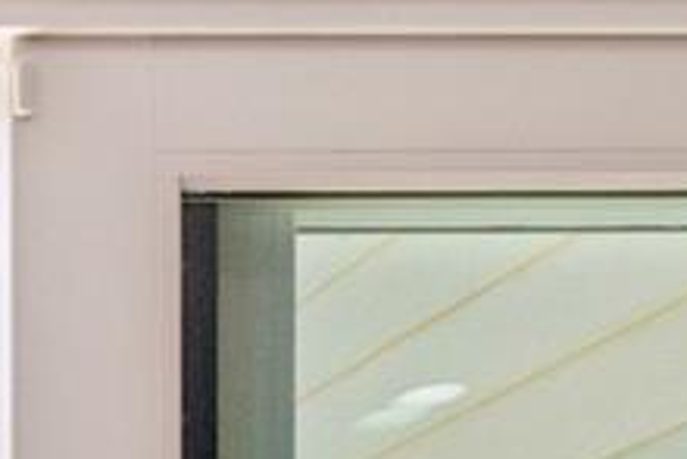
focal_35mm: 109
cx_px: -968
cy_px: 1137
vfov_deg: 10.6
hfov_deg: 13.5
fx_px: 2081
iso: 100
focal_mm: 10
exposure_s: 1/800
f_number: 7.1
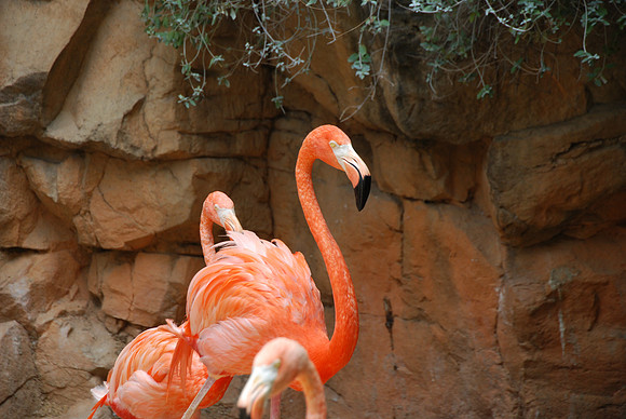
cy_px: 210
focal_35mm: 195
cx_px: 313
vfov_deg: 7.1
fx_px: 3394
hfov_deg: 10.5
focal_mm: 130
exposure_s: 1/160
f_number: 6
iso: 200
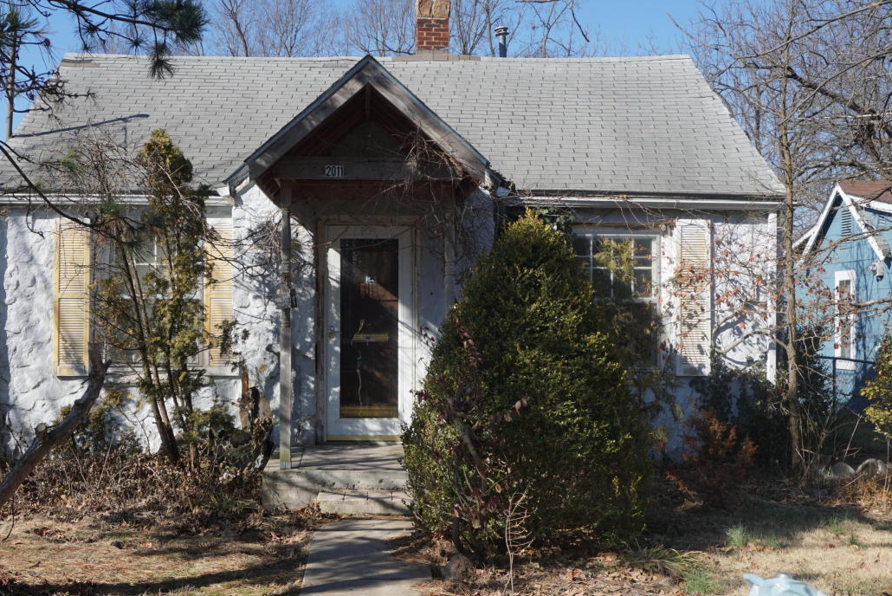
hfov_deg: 40.6
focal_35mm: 49
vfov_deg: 27.8
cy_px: 293
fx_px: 1204
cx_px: 395
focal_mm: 29
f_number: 9
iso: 100
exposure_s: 1/160
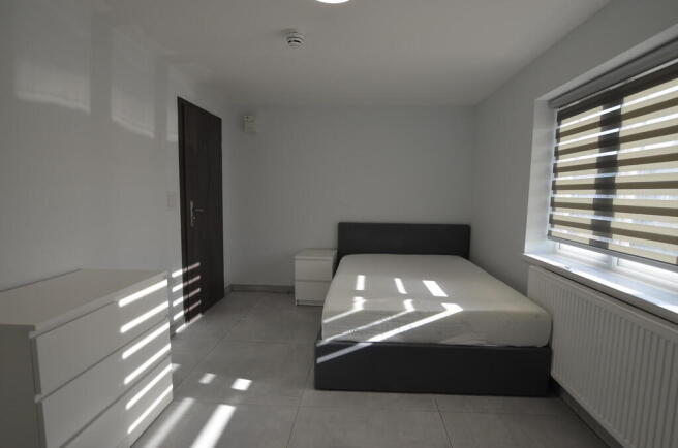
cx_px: 339
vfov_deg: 67.1
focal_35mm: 18
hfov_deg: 90.1
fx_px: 338
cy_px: 224
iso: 220
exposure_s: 1/125
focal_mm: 12
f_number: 5.6
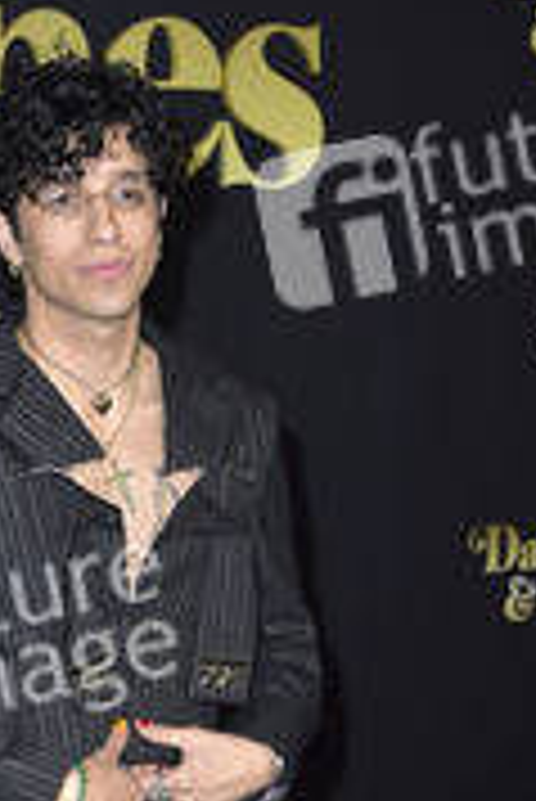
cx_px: 79
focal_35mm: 101
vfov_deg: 19.4
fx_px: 2251
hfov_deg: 13.5
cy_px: 878
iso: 400
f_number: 6.3
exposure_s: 1/250
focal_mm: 45
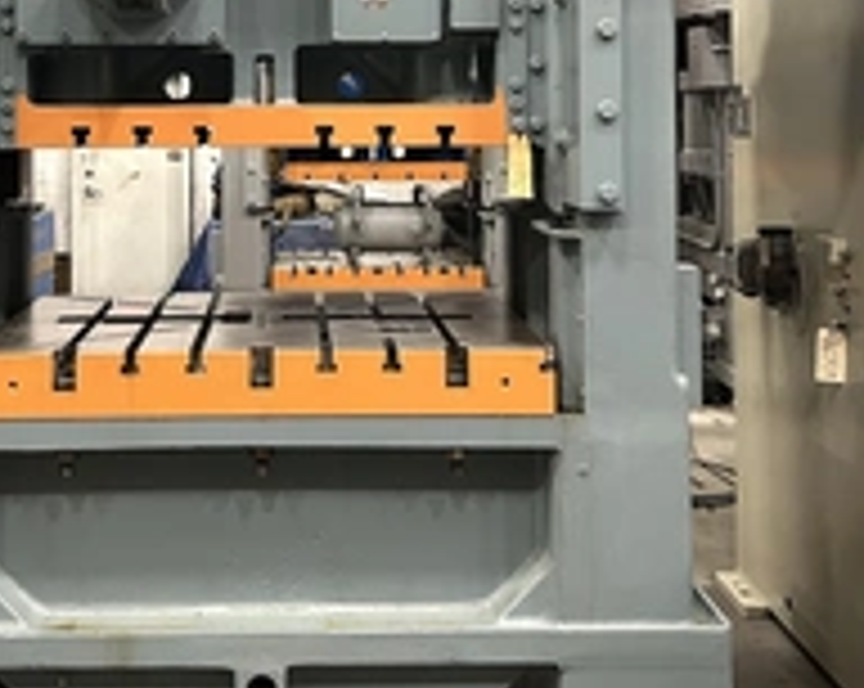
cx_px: 306
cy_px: 81
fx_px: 1353
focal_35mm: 53
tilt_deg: +0.7
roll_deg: -0.2
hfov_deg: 35.2
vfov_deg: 27.6
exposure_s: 1/40
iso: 500
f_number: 1.5
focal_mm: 5.7
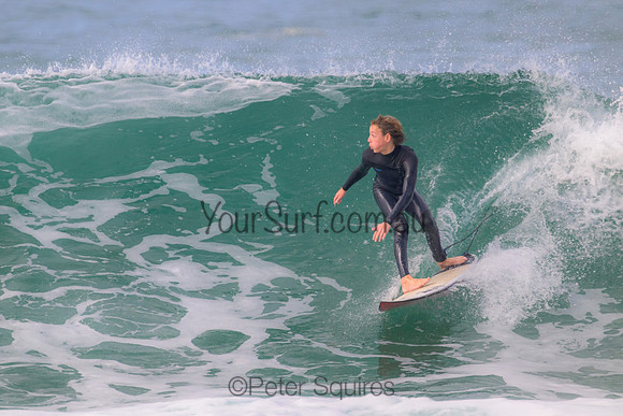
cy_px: 186
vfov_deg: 1.6
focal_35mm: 886
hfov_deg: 2.3
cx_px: 278
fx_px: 15330
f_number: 11
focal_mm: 800
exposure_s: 1/1250
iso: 1400
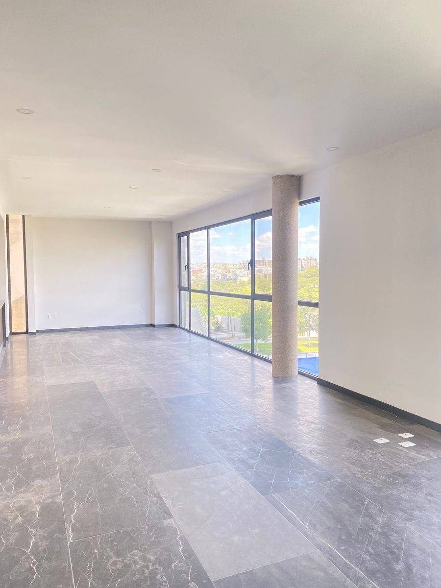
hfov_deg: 53.1
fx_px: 442
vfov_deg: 67.3
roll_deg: +0.1
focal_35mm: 26
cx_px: 220
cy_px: 294
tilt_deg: -2.5
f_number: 1.8
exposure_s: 1/230
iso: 32
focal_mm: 4.25
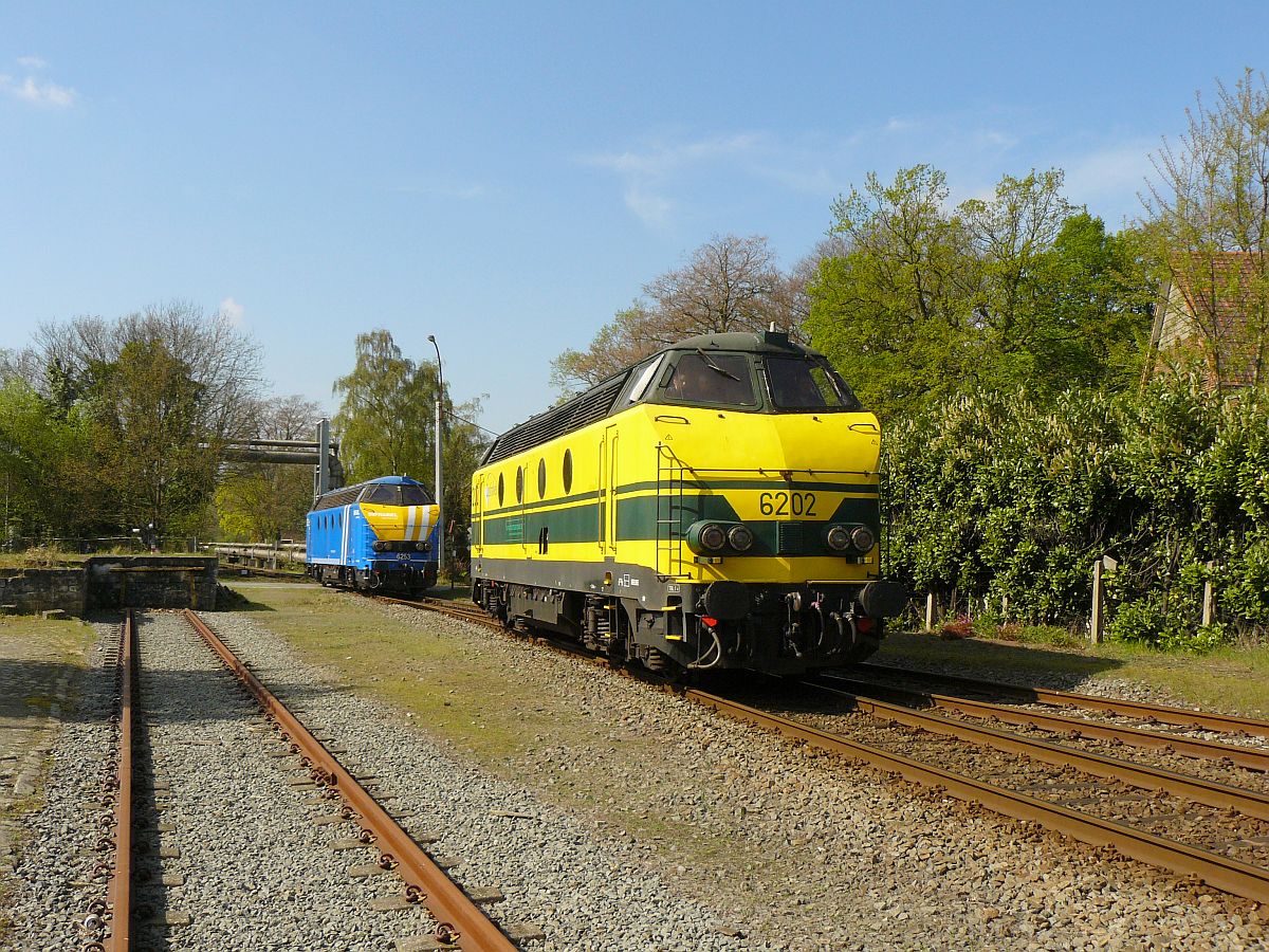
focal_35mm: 36
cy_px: 476
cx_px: 634
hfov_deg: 51.4
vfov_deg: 39.7
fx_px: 1320
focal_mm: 6
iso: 100
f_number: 5.6
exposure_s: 1/400
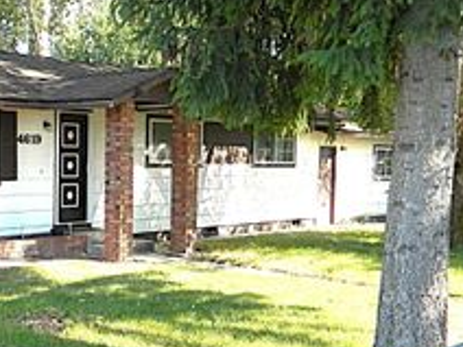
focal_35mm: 59
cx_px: 2
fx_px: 789
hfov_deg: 30.4
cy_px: 226
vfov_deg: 24.7
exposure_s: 1/250
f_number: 3.1
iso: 80
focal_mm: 4.5
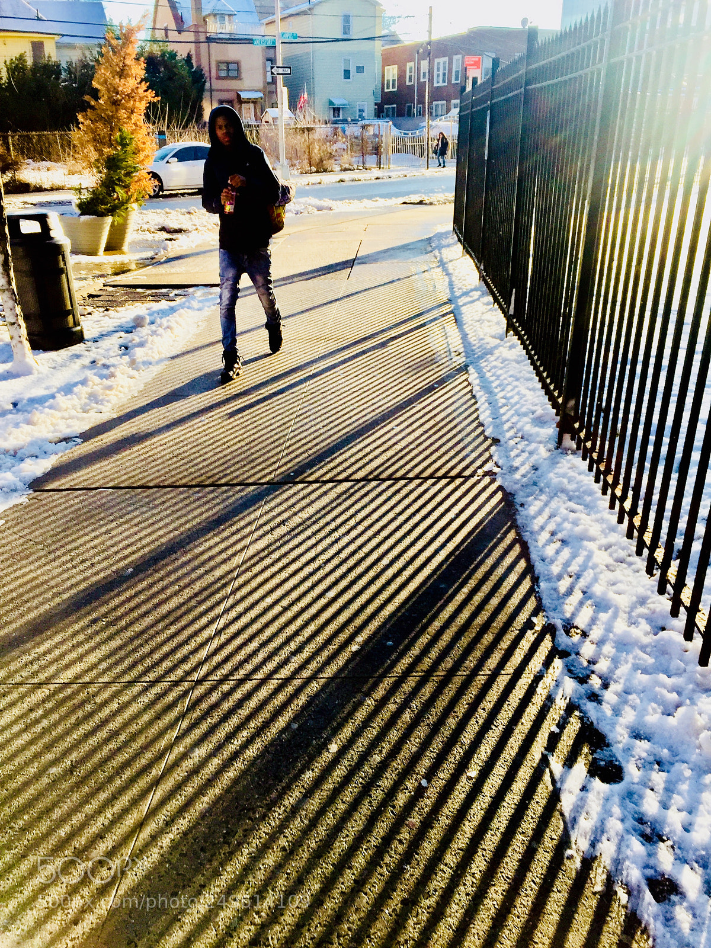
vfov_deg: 61.7
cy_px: 474
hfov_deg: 48.2
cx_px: 356
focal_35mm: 29
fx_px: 794
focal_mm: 4.15
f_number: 2.2
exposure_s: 1/670
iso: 32
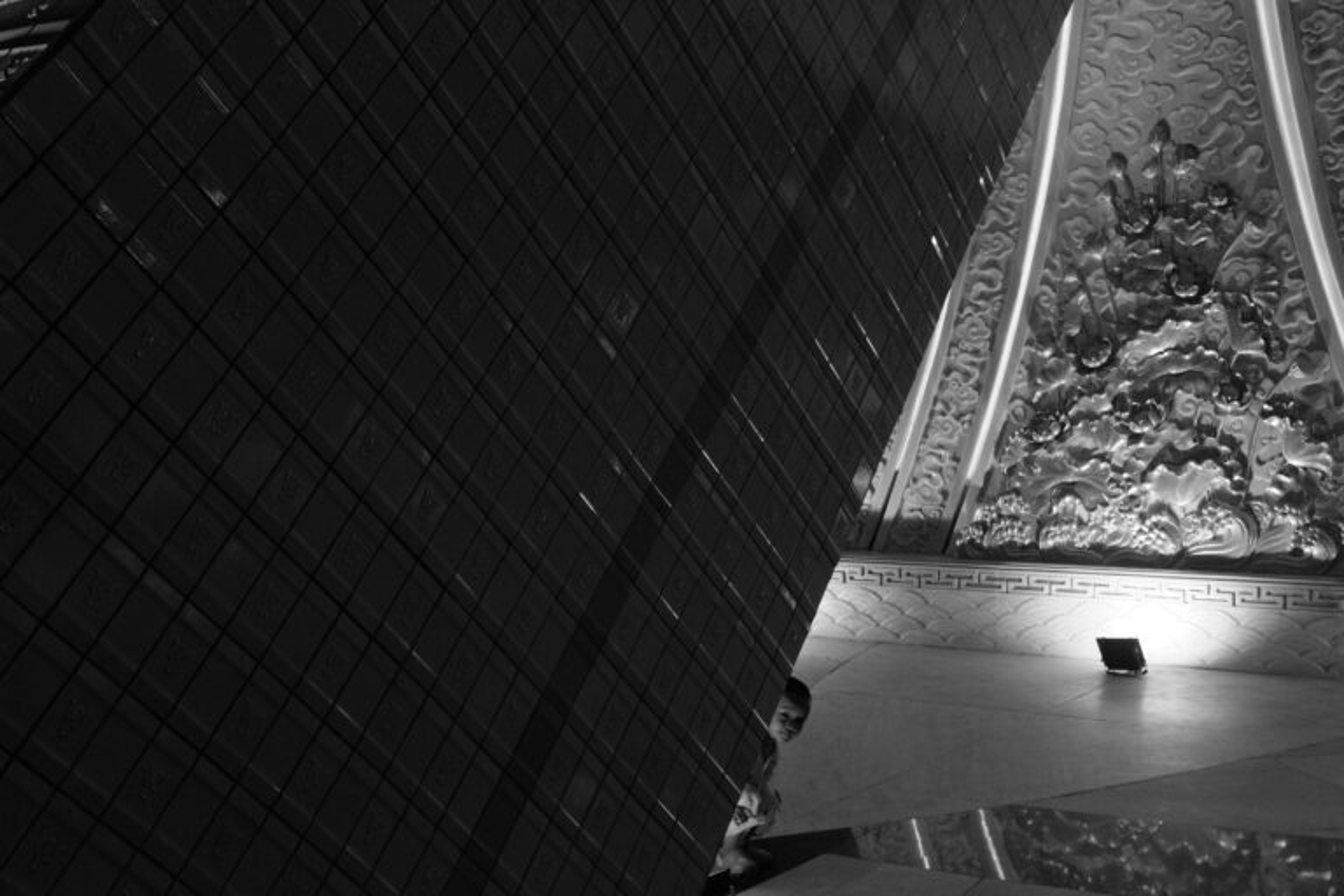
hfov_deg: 46.4
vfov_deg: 31.9
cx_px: 672
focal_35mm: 42
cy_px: 448
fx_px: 1568
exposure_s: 1/180
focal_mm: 28
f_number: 4.5
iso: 2000
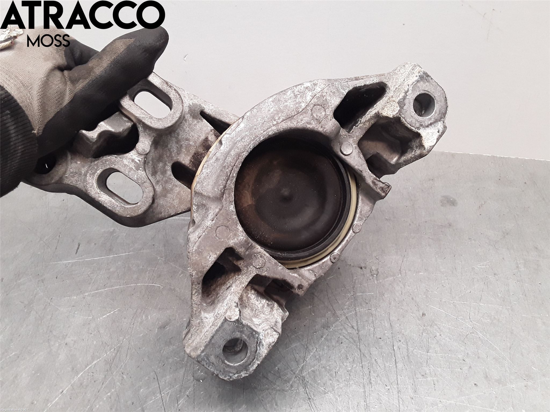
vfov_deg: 49.7
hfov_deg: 63.4
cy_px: 206
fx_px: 445
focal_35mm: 28
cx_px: 275
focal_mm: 2.91
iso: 100
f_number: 1.9
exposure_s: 1/100
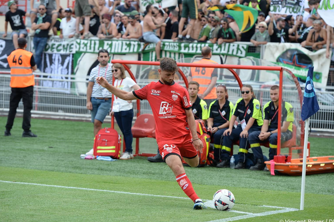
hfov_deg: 12.8
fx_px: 1484
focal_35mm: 160
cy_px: 110
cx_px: 169
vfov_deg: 8.6
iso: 500
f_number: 4.5
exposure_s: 1/1000
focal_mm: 150
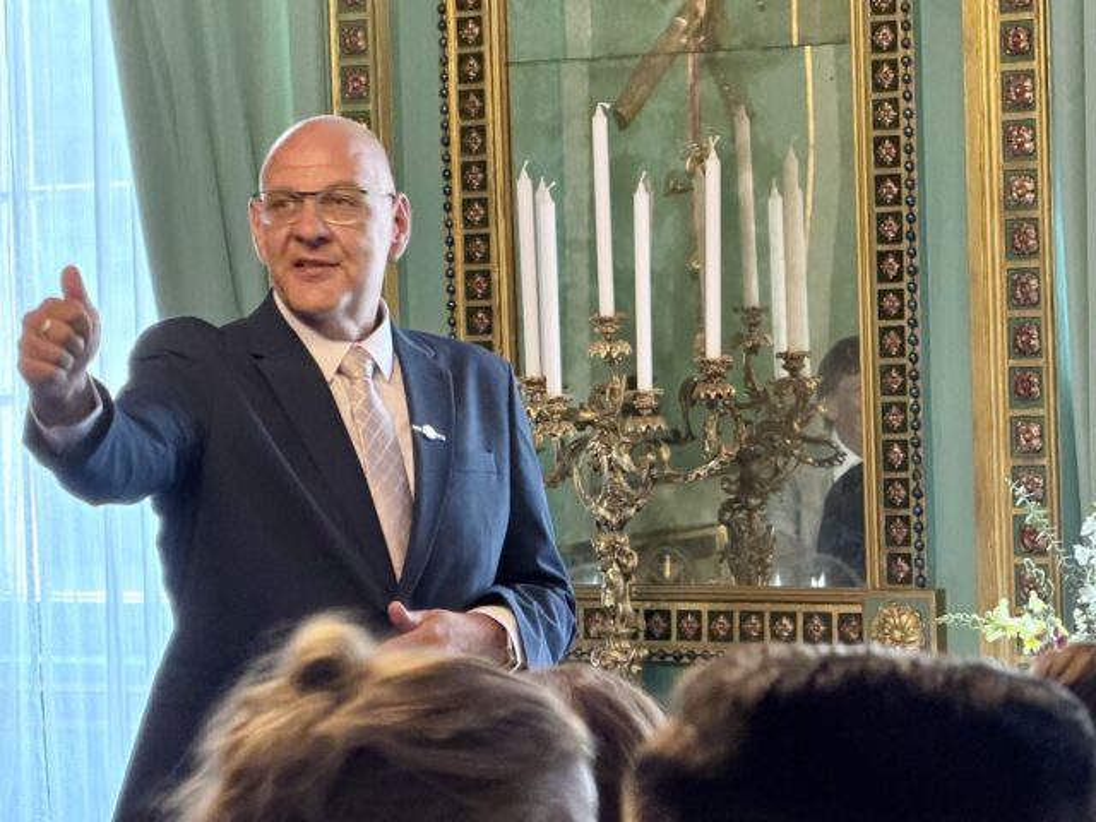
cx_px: 548
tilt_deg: -2.0
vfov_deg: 14.8
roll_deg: +2.2
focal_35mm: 100
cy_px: 411
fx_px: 3166
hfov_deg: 19.6
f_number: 2.8
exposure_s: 1/33
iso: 500
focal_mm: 16.89
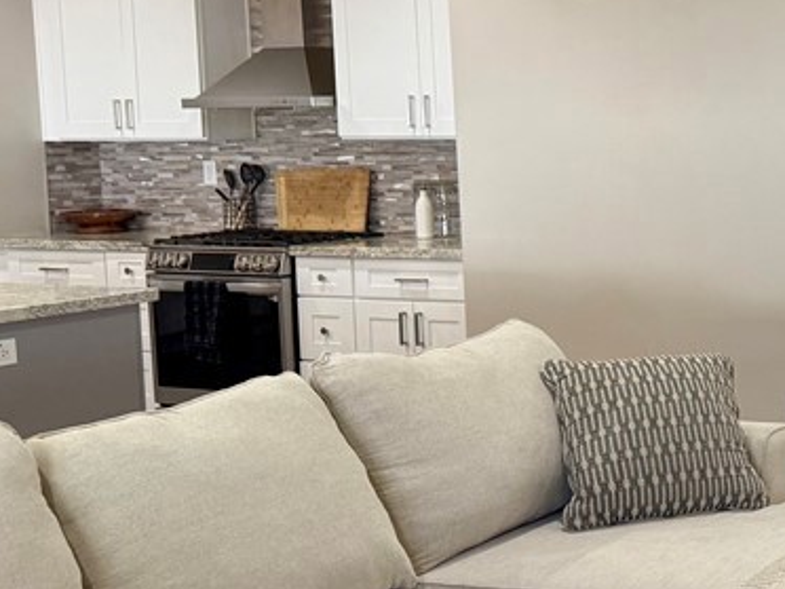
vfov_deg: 22.2
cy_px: 255
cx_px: 977
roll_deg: +0.6
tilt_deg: -4.7
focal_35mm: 66
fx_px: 1497
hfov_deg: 25.8
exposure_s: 1/120
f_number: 1.78
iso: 125
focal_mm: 6.76
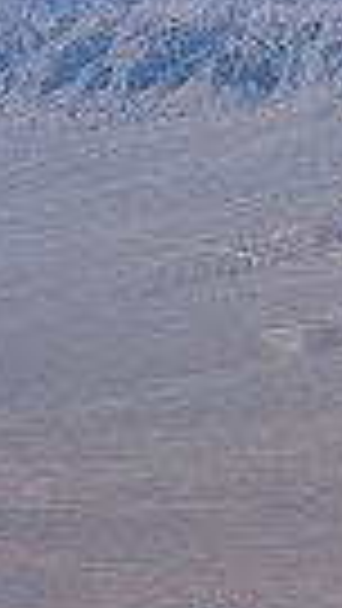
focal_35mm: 108
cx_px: 630
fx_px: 1740
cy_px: -232
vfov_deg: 18.2
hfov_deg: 10.5
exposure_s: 1/2000
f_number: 11
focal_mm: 24
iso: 800
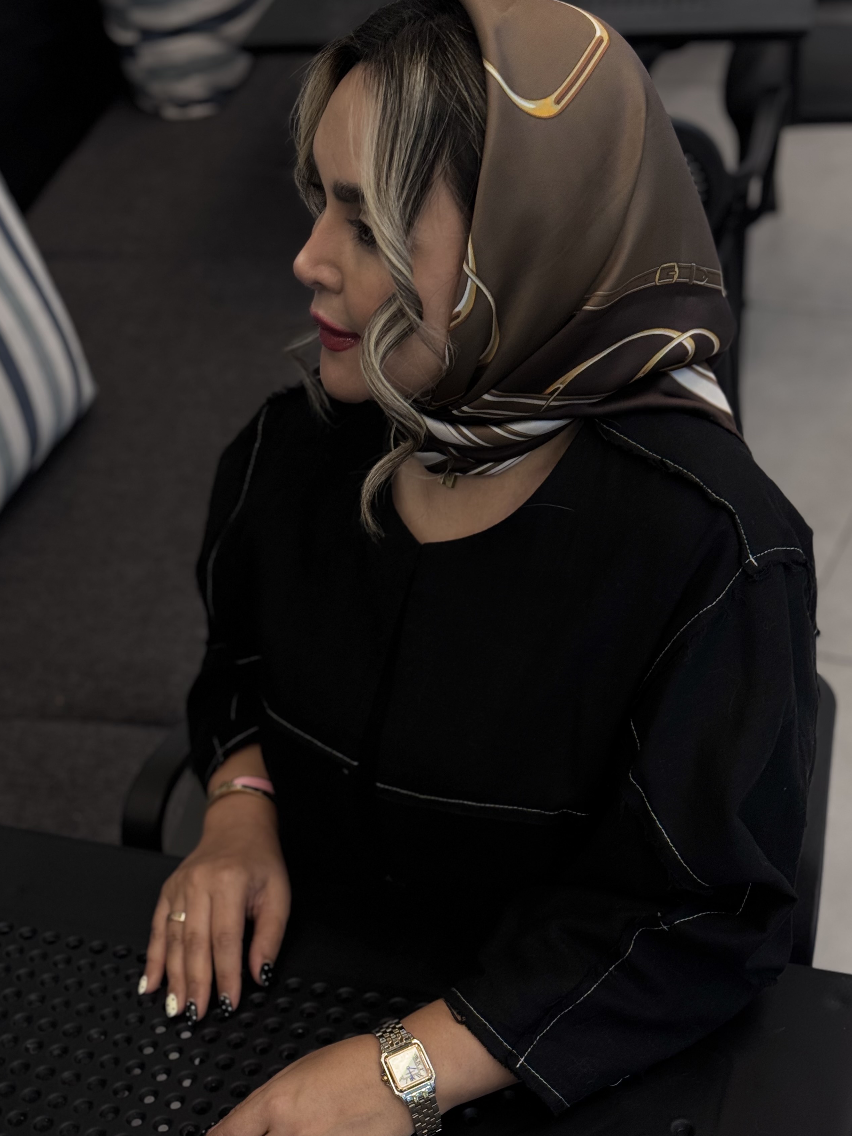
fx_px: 1870
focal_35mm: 57
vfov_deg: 33.8
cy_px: 609
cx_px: 394
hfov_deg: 25.7
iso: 100
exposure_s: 1/100
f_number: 1.78
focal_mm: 6.76
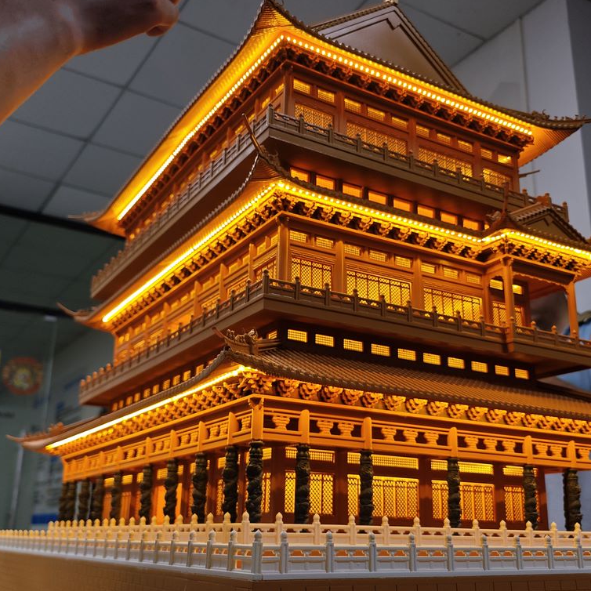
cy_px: 297
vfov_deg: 46.0
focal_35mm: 36
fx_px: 695
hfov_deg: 46.0
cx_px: 306
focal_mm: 8.7
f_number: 1.9
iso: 250
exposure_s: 1/500
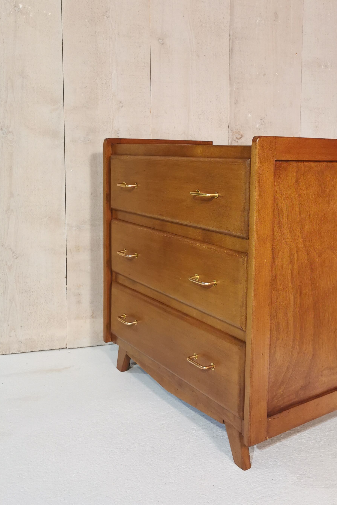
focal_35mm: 38
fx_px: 534
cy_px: 197
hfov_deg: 34.3
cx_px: 252
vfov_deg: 50.3
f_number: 1.8
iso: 125
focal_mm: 5.58
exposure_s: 1/50
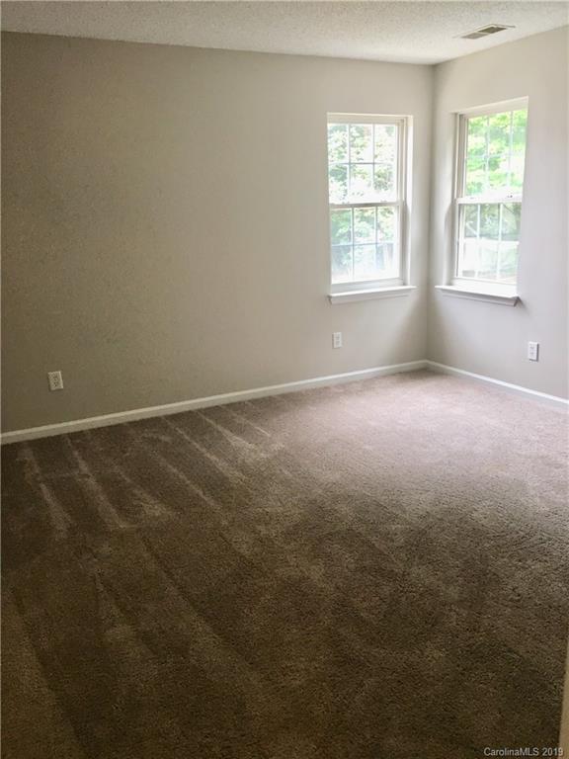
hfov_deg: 48.2
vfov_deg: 61.7
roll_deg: +2.5
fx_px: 636
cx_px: 284
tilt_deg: -14.9
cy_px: 380
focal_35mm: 29
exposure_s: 1/30
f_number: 2.2
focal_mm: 4.15
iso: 40
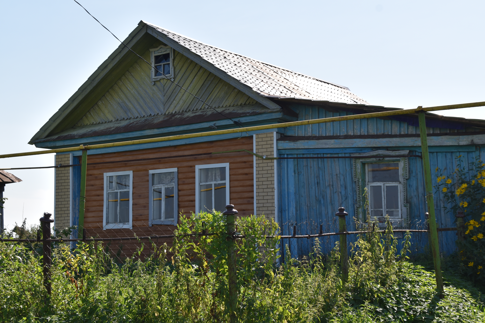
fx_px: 808
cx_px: 242
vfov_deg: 22.6
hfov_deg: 33.4
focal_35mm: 60
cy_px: 162
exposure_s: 1/200
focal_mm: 40
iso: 100
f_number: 9
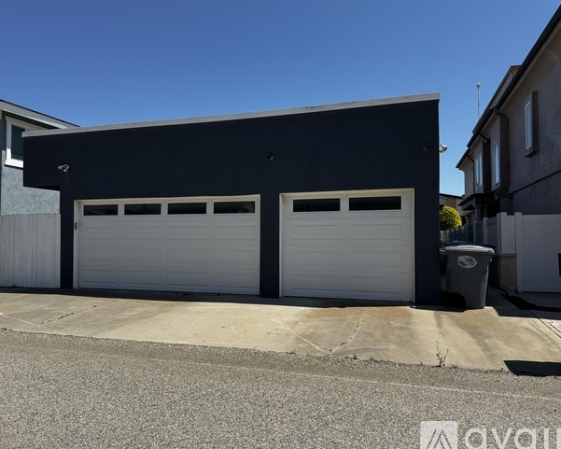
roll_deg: -0.1
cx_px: 260
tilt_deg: +1.1
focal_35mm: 26
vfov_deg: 54.9
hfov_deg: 65.9
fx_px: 432
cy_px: 225
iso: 80
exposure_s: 1/5814
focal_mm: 6.76
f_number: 1.78
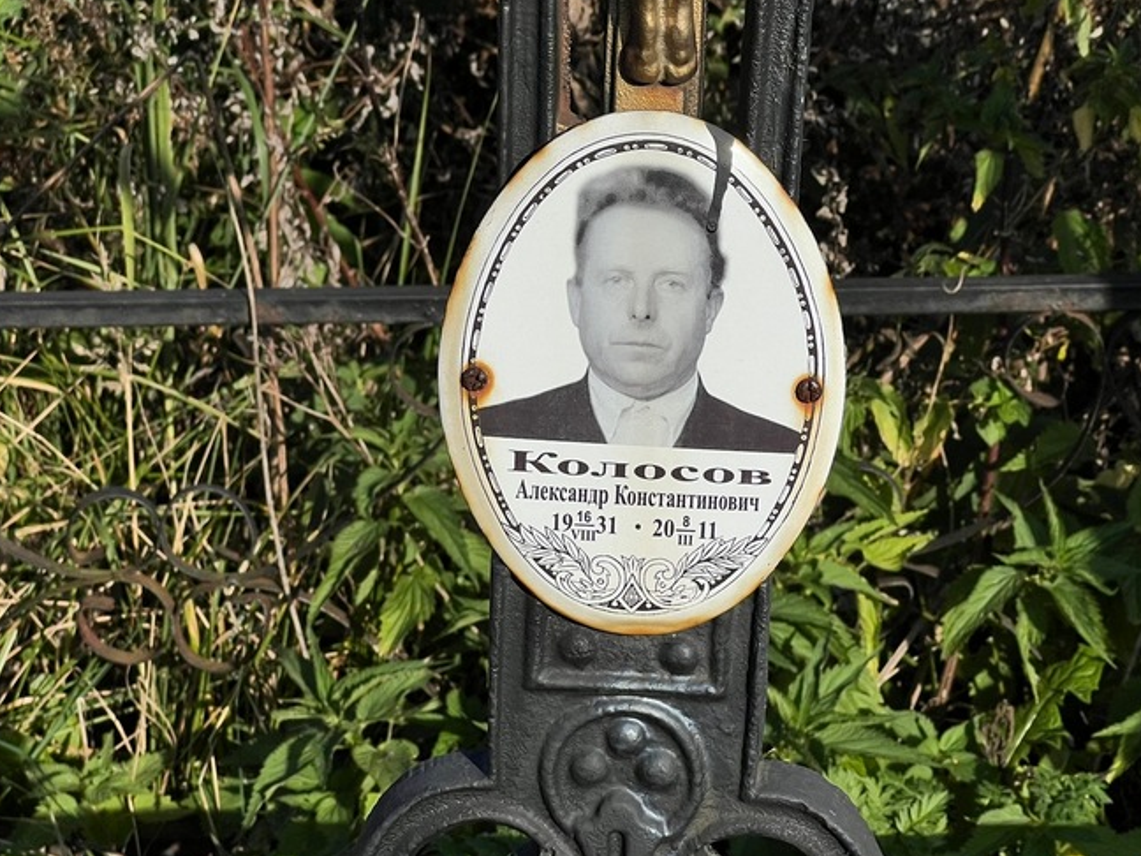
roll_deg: +2.2
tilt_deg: -17.6
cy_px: 338
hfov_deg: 20.6
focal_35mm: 95
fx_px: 3131
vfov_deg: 15.5
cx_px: 650
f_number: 2.8
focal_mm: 9
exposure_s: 1/1672
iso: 32
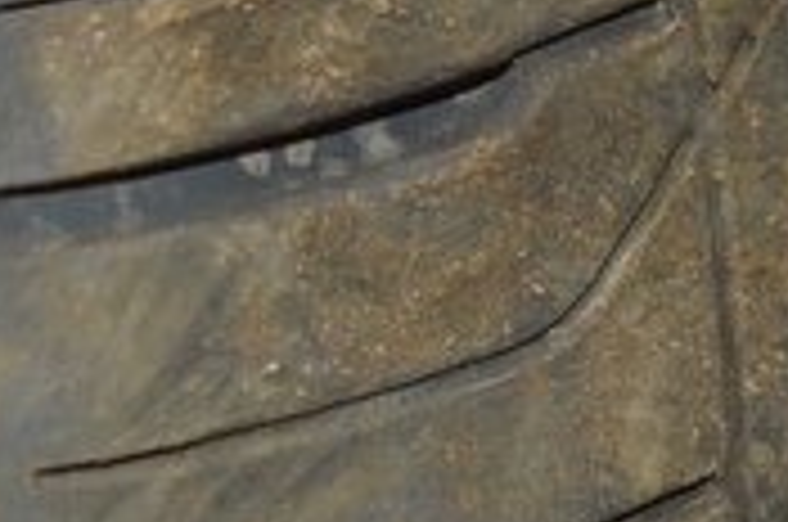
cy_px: -16
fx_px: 4217
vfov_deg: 7.1
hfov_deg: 10.6
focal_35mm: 193
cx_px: 621
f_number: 4
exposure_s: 1/60
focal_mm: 22
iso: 400
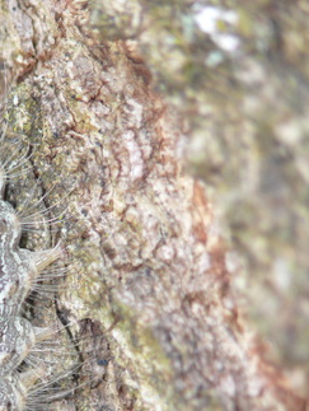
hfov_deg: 2.3
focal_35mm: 653
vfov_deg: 3.0
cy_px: 378
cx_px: 17
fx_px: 7757
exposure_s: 1/40
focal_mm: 69.9
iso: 100
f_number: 3.6
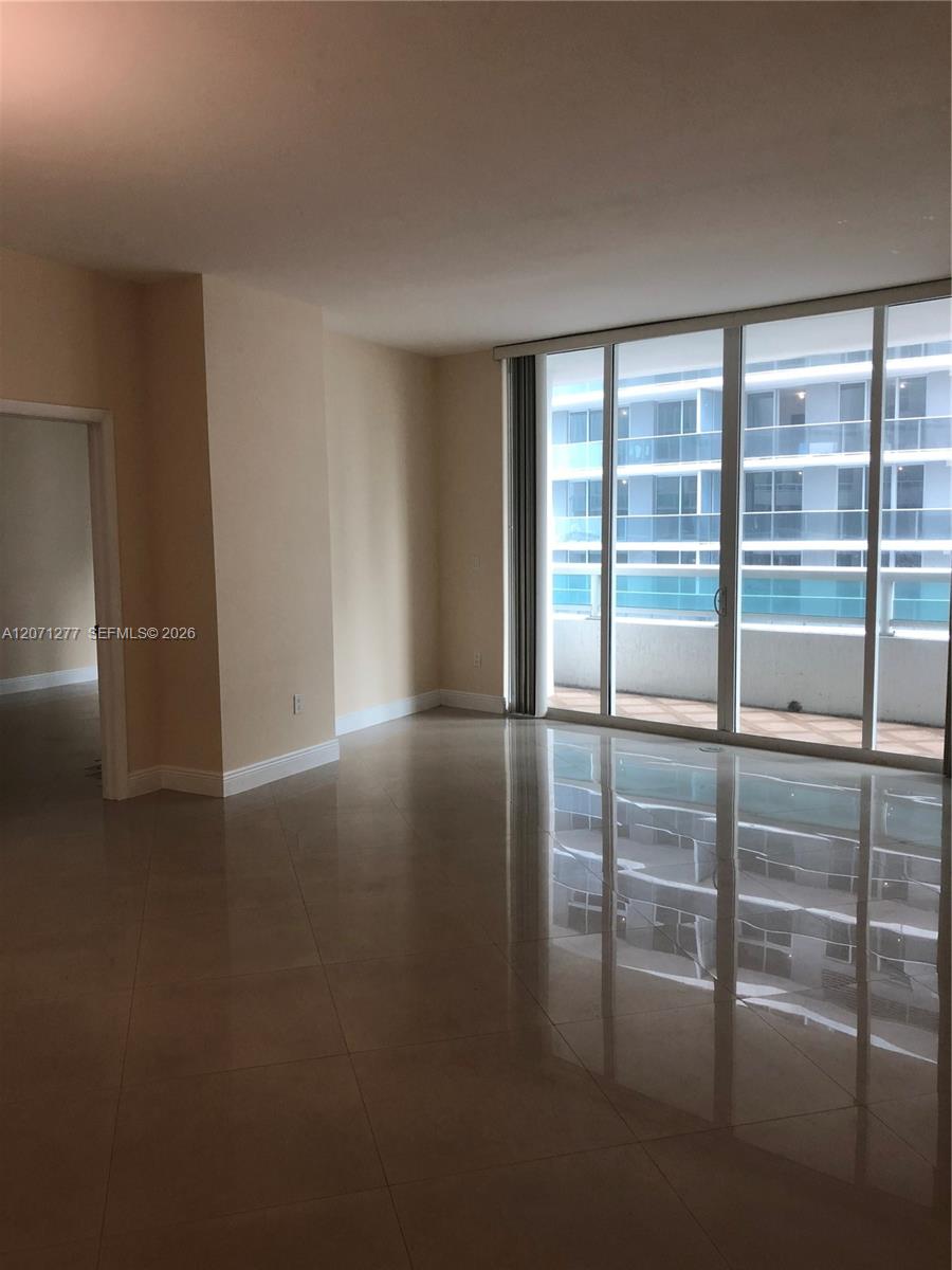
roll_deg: +0.0
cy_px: 635
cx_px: 476
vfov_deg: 63.4
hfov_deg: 49.7
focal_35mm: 28
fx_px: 1027
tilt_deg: -4.9
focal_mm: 4
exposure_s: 1/30
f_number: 1.8
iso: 32
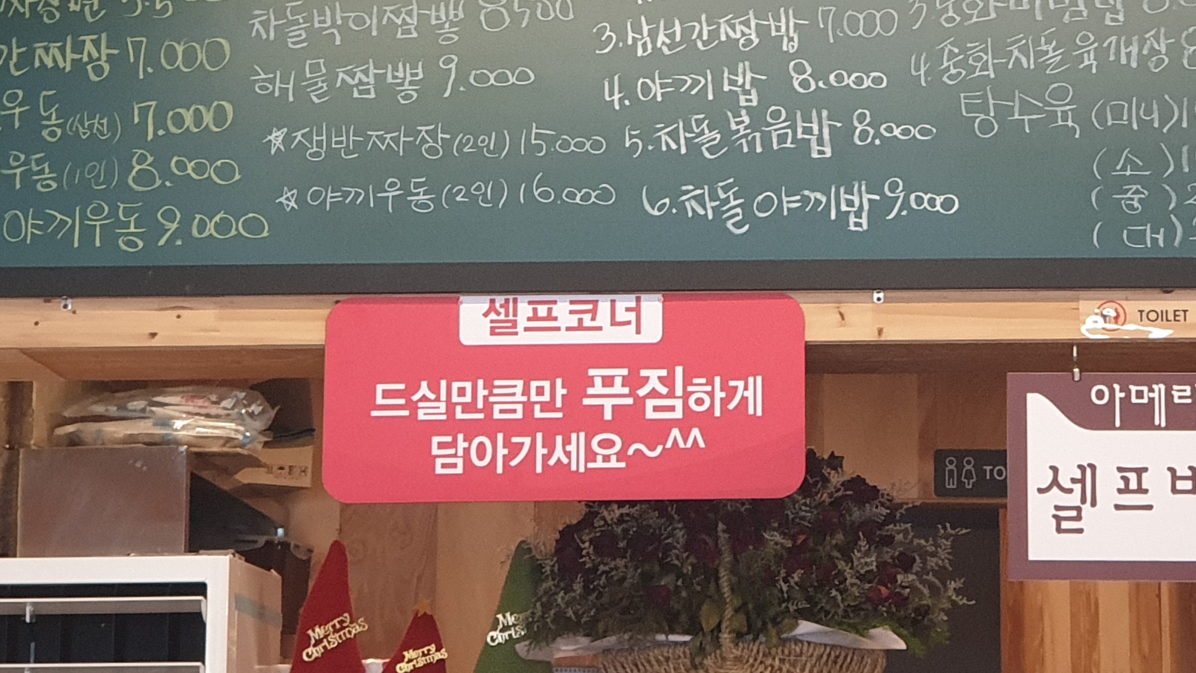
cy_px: -79
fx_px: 3044
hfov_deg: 22.2
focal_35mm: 96
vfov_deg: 12.4
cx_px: 753
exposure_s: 1/30
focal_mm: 6
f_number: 2.4
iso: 200
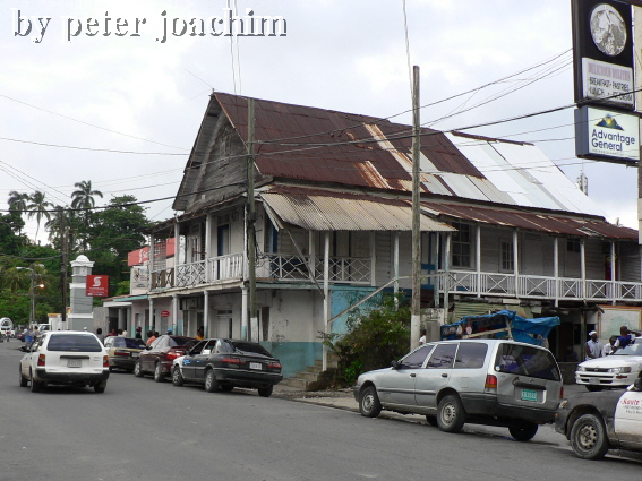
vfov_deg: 40.7
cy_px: 240
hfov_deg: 52.6
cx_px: 321
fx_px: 649
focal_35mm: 35
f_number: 2.8
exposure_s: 1/80
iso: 64
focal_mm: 6
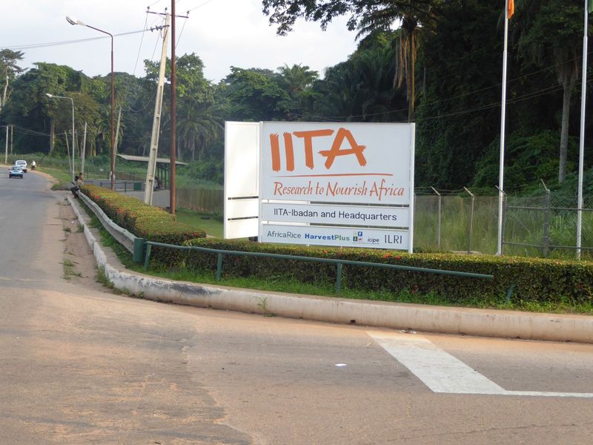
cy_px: 222
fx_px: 1268
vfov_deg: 19.9
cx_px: 296
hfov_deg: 26.3
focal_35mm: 74
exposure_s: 1/80
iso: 80
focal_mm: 13.2
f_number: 4.6
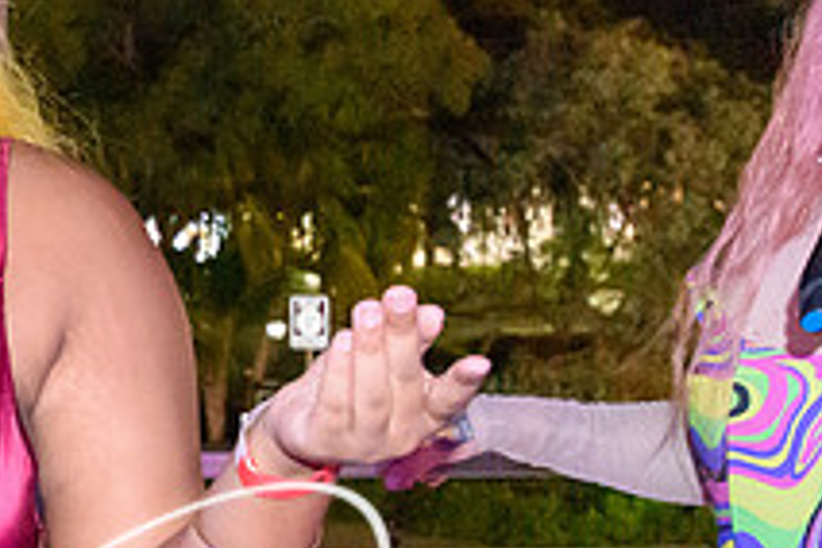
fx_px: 1872
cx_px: -158
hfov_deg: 22.8
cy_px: 334
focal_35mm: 82
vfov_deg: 16.6
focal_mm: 20
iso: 6400
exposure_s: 1/60
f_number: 3.5
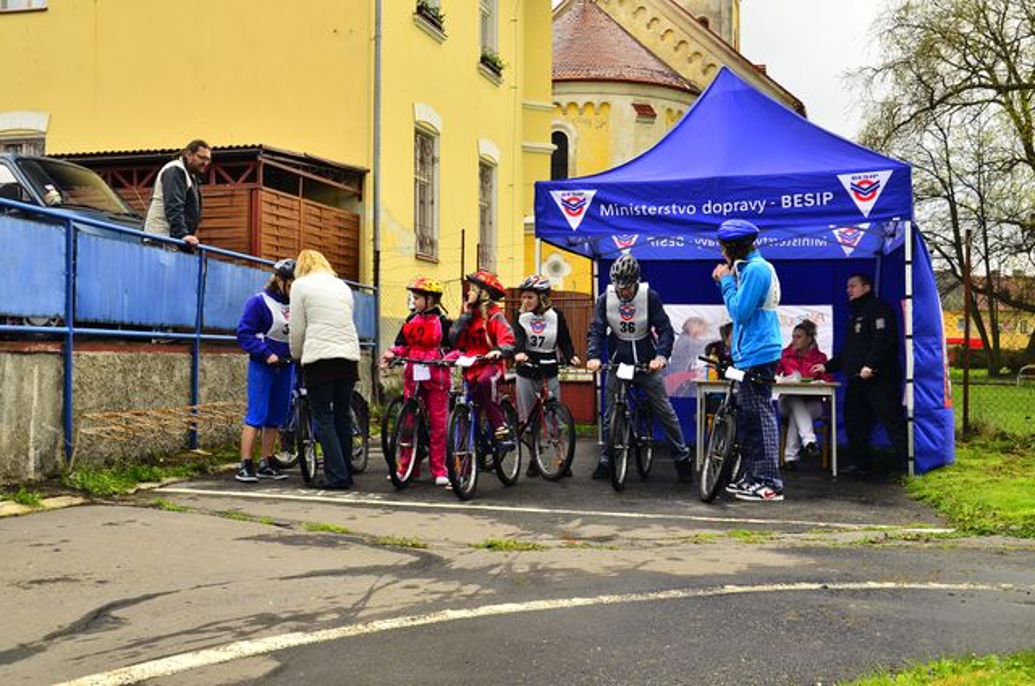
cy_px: 343
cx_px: 518
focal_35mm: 39
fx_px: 1119
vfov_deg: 34.1
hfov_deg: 49.6
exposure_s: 1/60
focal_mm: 26
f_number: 8
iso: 200
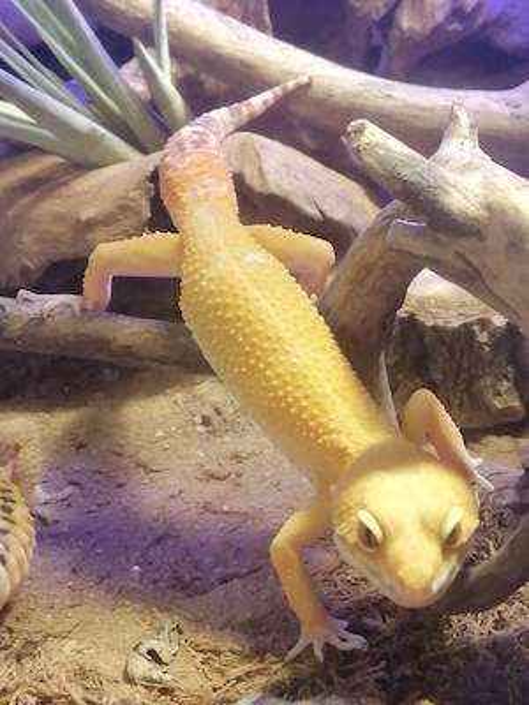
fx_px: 1467
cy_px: 352
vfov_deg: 27.0
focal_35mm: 72
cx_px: 264
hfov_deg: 20.4
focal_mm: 3.95
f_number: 1.8
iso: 500
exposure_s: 1/20
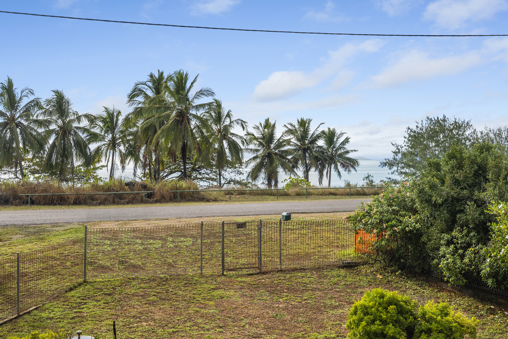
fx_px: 635
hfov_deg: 43.6
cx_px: 254
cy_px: 170
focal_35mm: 45
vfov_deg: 29.9
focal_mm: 30
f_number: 8
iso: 400
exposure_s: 1/400
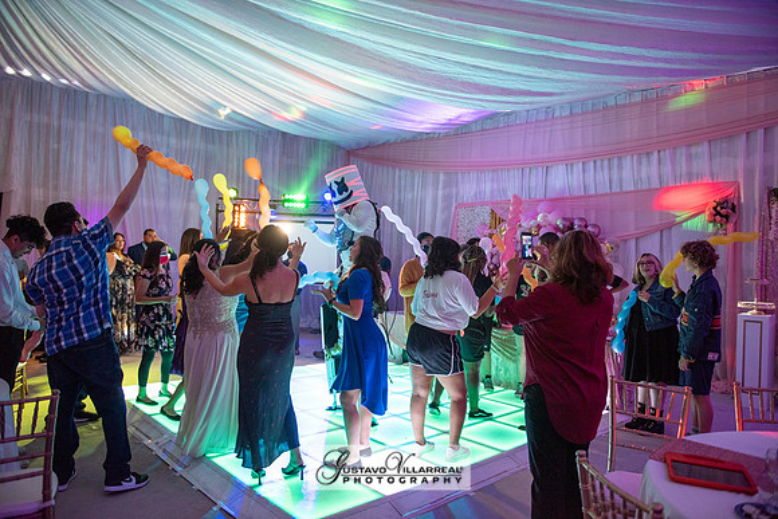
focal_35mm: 24
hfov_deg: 73.7
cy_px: 260
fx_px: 519
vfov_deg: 53.2
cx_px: 389
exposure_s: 1/125
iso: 1250
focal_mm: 24
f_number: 3.2
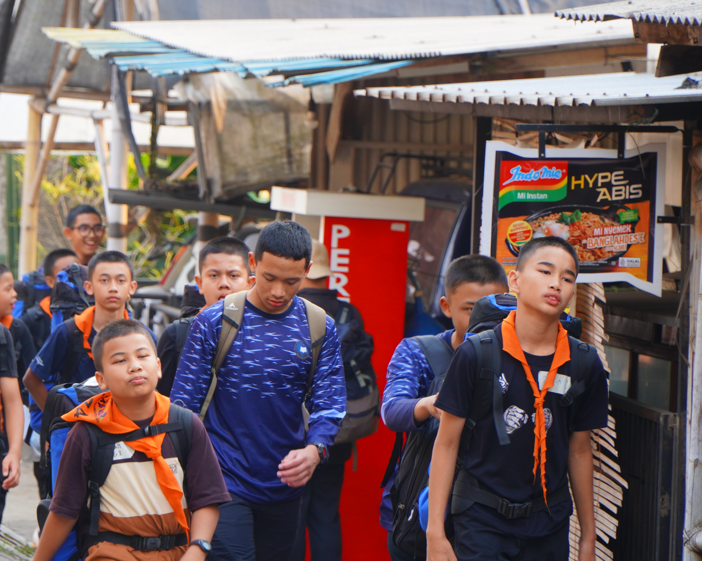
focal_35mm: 194
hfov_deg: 10.0
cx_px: 222
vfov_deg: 8.0
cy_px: 335
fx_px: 4024
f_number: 4
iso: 200
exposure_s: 1/100
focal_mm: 93
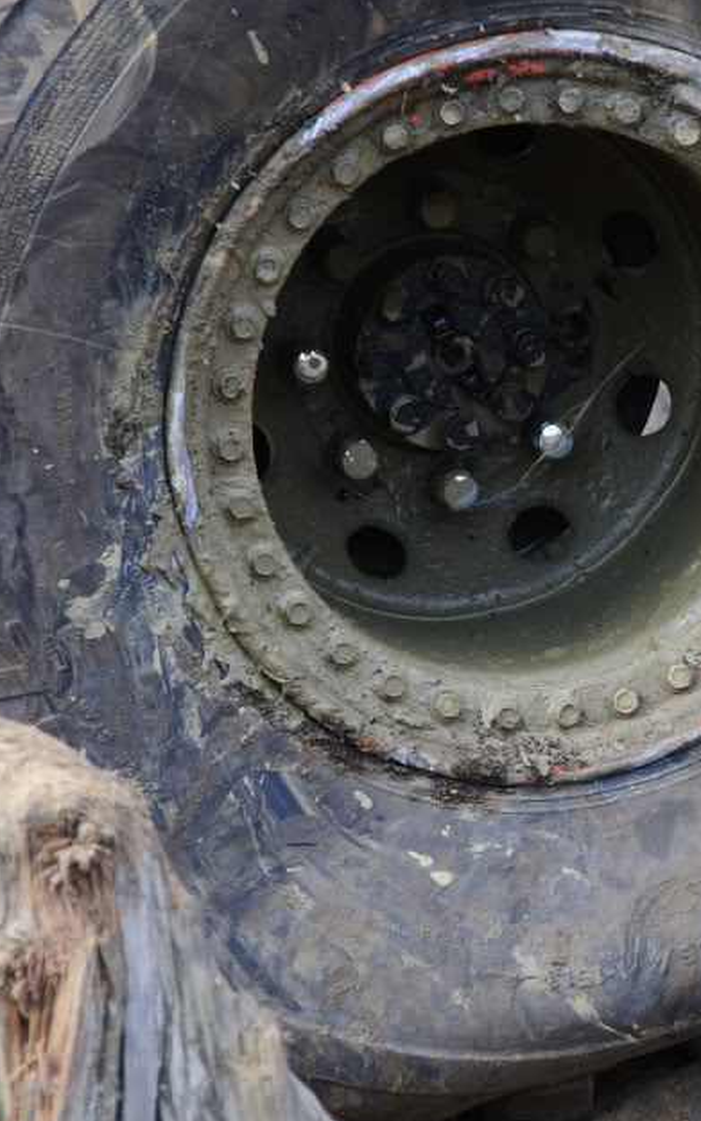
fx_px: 12982
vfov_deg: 4.9
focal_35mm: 425
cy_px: 572
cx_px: 803
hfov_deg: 3.1
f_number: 8
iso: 200
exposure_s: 1/30
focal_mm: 170
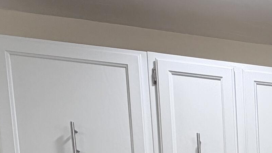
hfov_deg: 25.6
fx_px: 411
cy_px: 288
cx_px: 424
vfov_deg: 16.8
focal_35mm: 57
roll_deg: +0.9
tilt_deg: -5.7
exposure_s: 1/120
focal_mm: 2.22
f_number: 2.2
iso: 125
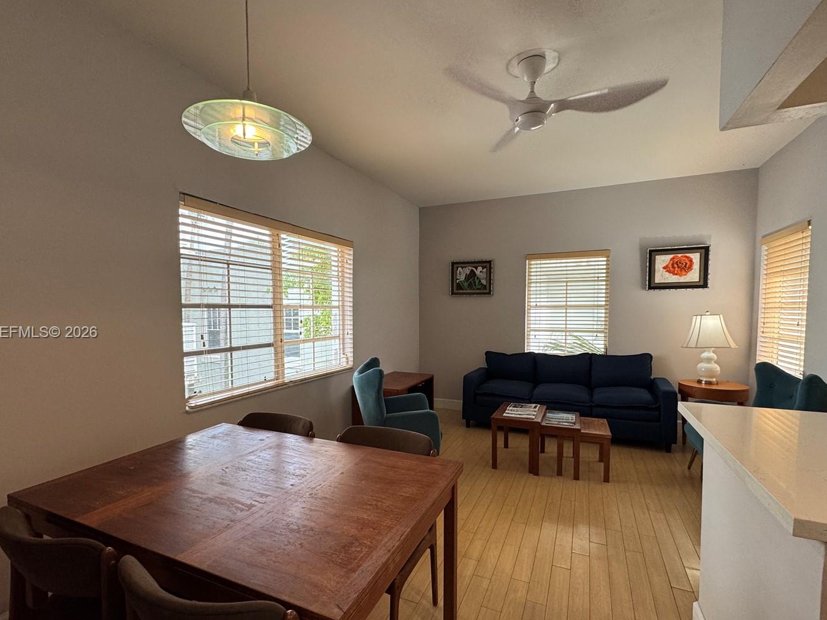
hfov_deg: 91.0
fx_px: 406
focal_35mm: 17
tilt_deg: -2.9
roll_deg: +0.2
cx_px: 404
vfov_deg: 74.6
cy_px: 333
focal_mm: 2.22
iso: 160
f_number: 2.2
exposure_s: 1/120
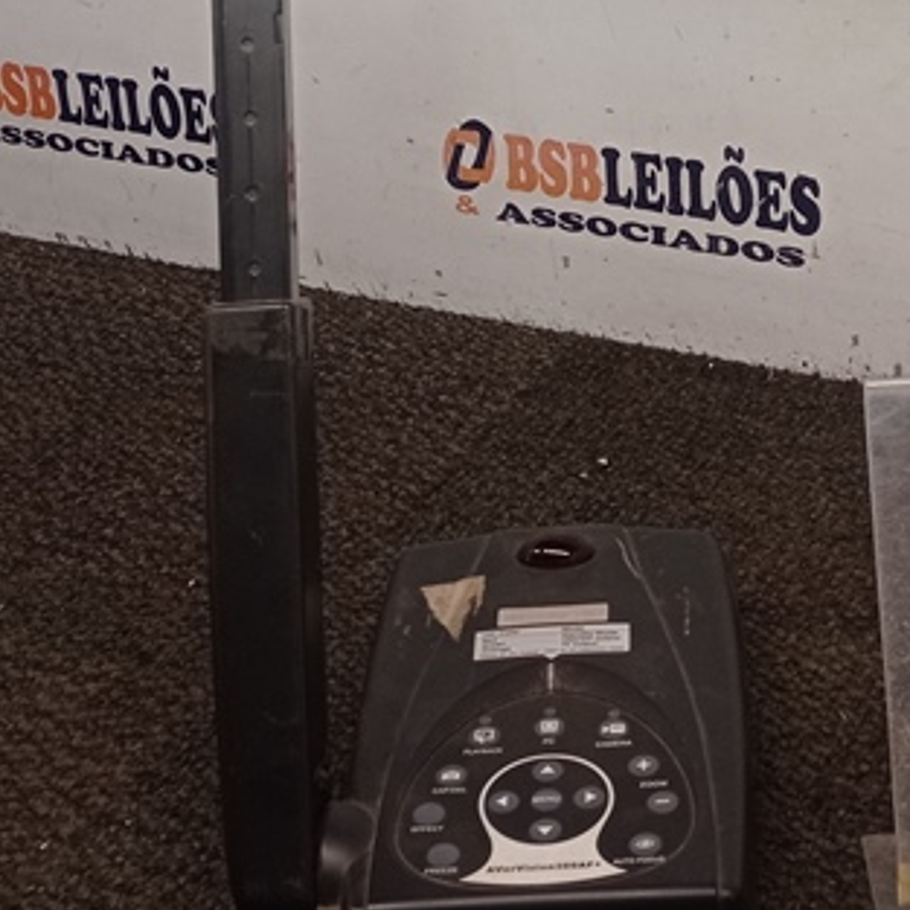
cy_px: 157
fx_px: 2409
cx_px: 738
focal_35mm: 81
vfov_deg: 21.1
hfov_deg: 21.1
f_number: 1.79
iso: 139
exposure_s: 1/60
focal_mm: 4.7
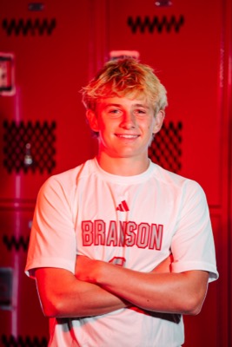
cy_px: 174
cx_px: 116
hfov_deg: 10.5
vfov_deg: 15.6
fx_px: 1265
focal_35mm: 131
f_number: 2.8
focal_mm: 131
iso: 125
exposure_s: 1/250
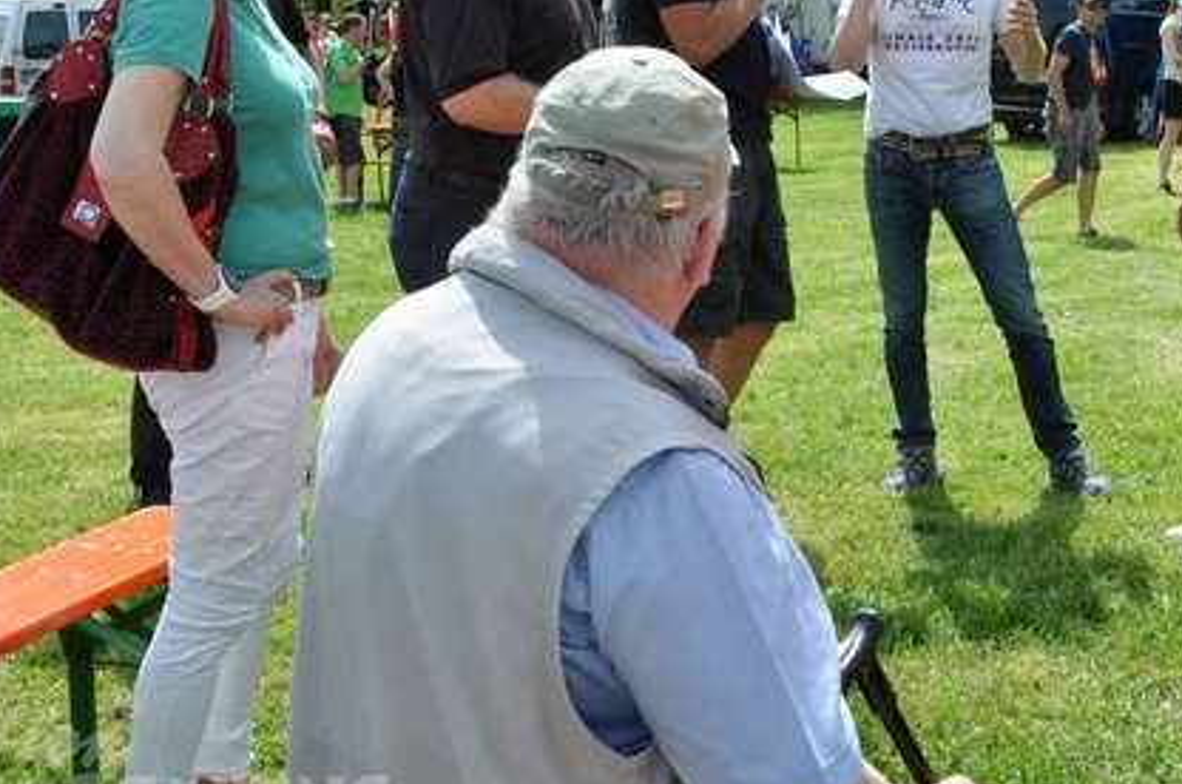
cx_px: 918
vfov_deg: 22.1
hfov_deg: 32.7
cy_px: 105
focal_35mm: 60
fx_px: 1965
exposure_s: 1/125
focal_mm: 21
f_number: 11
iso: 200
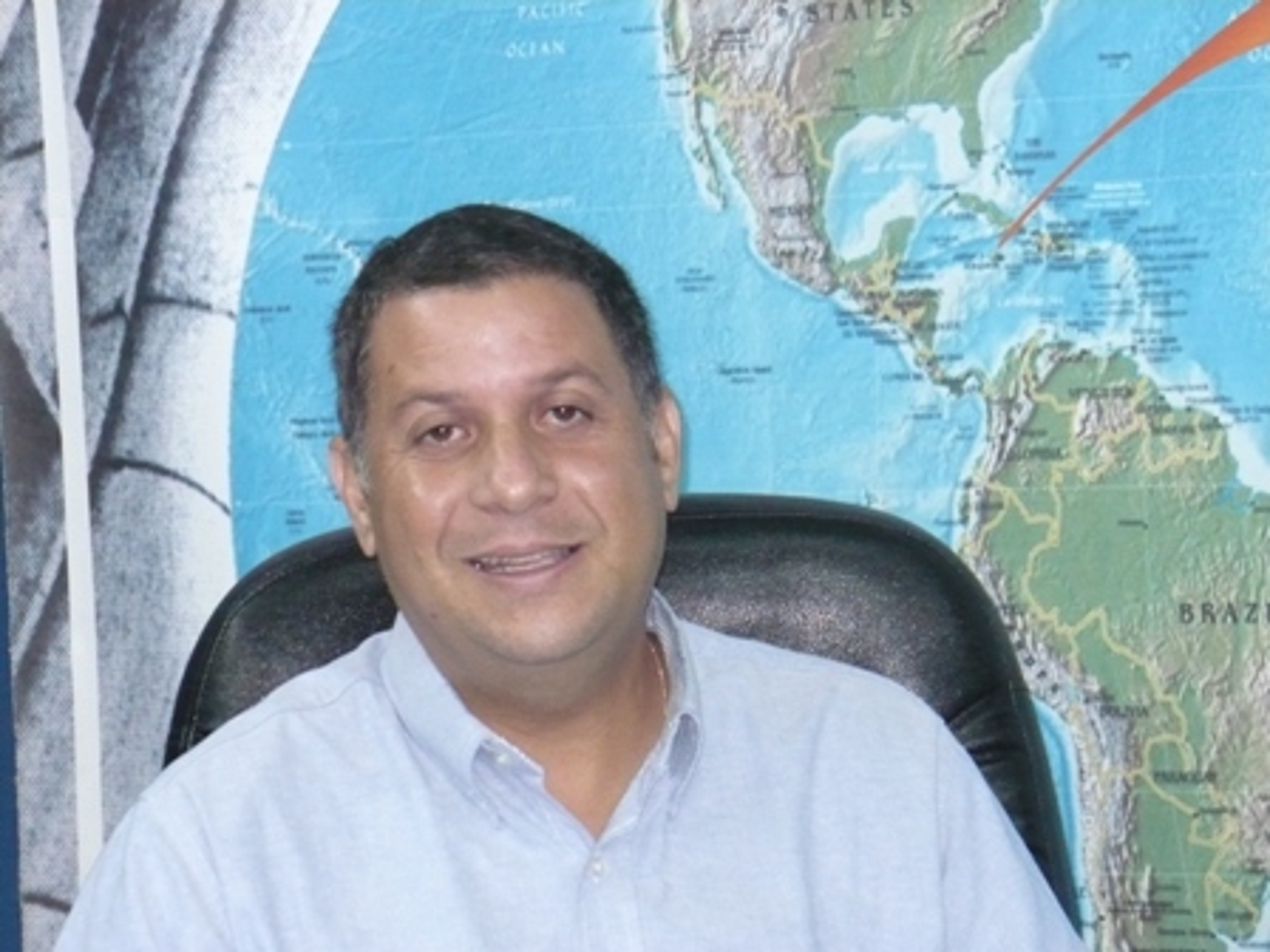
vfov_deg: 9.4
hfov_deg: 12.5
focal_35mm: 158
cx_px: 635
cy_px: 476
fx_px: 5797
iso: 640
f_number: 4
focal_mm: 26
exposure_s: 1/30
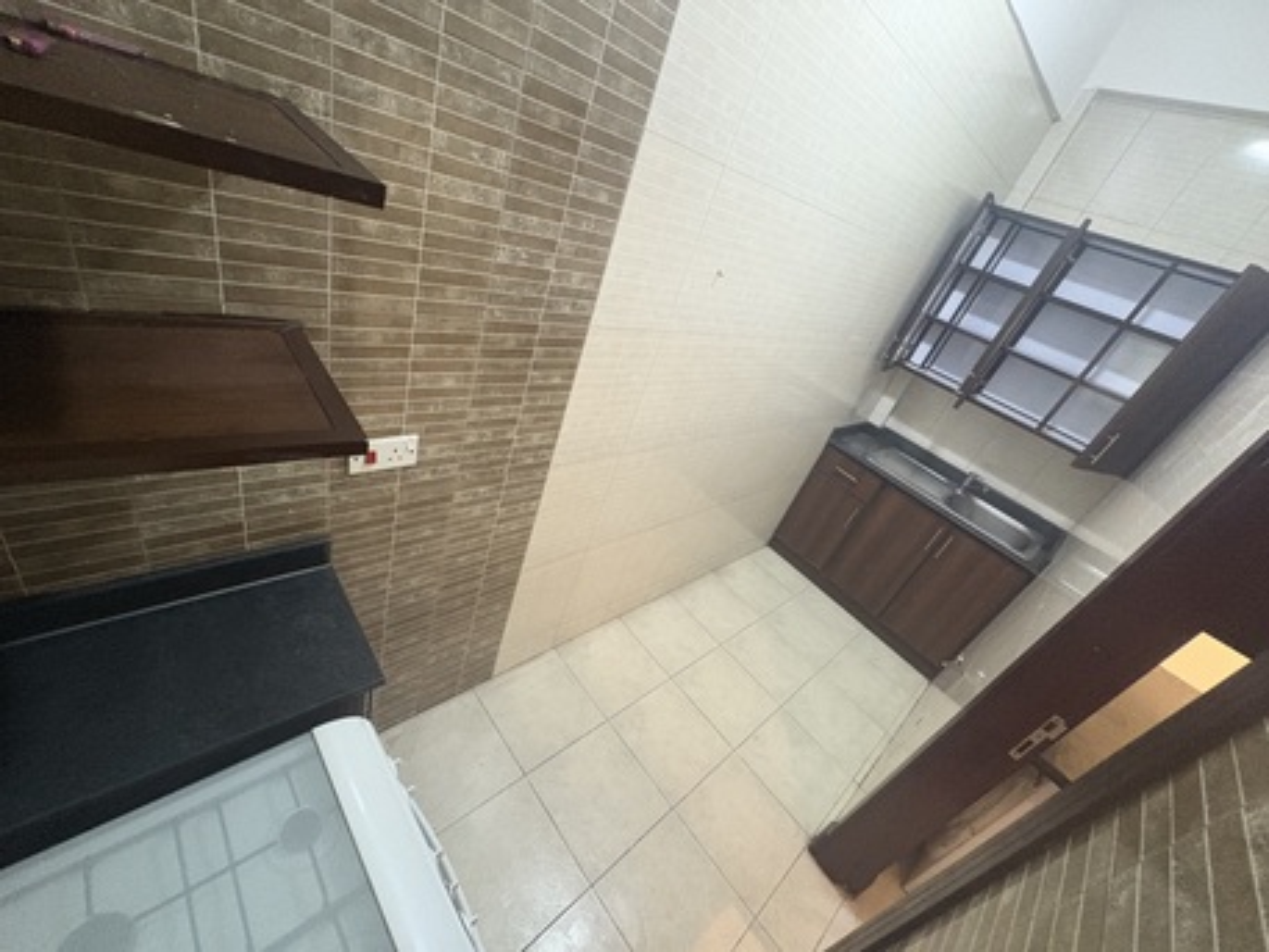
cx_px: 634
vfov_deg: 85.7
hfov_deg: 102.0
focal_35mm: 14
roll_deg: -21.0
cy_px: 476
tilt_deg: -30.2
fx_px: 513
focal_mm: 2.22
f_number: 2.2
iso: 500
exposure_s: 1/50
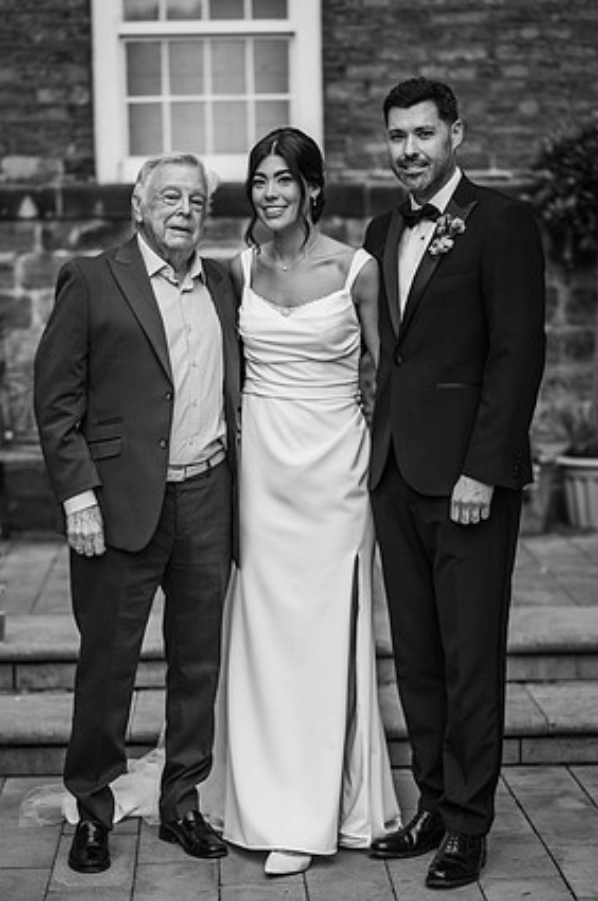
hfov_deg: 15.1
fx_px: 2250
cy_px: 447
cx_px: 285
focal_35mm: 90
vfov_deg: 22.7
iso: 100
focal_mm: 85
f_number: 2.2
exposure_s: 1/500
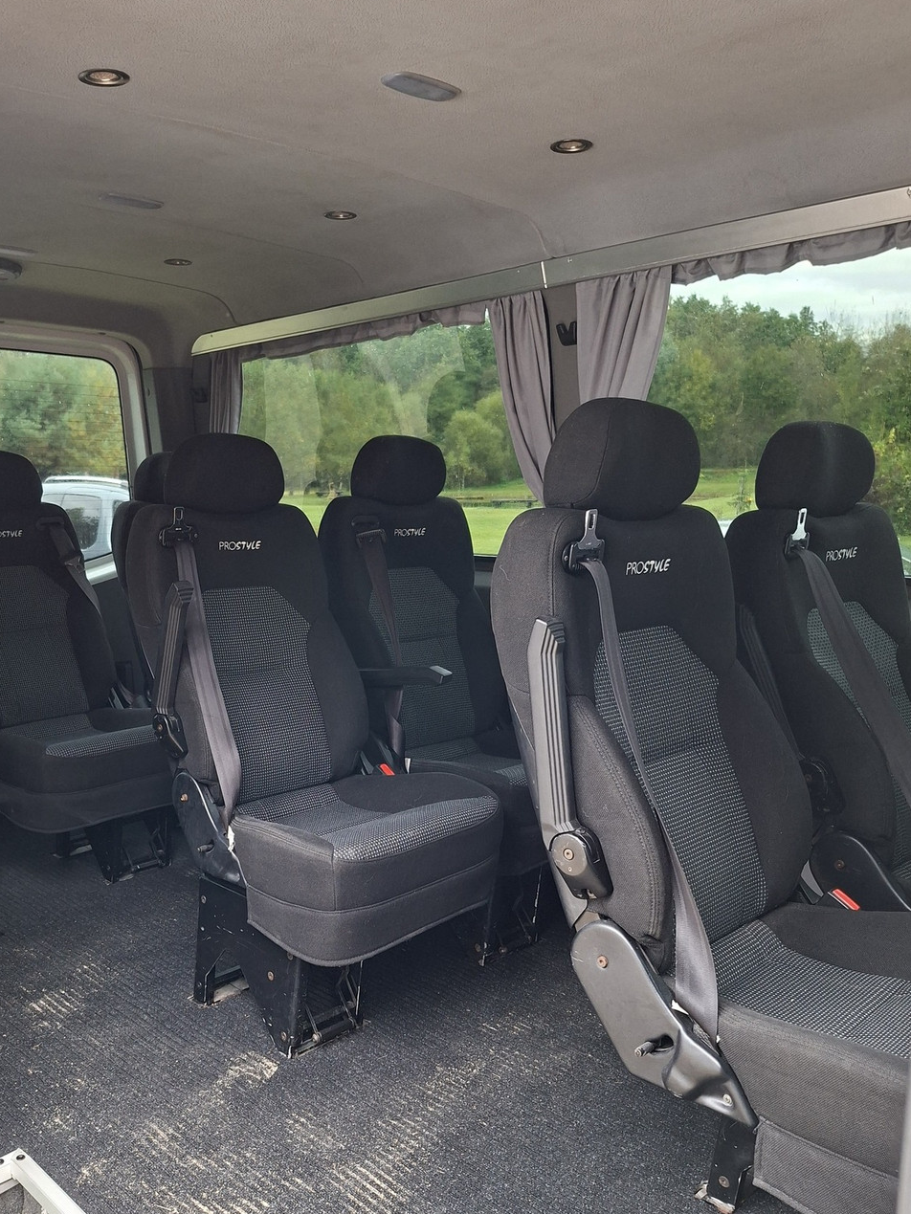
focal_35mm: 29
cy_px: 690
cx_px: 386
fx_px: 1017
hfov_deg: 48.1
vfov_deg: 61.4
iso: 250
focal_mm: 5.54
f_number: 1.8
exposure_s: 1/100
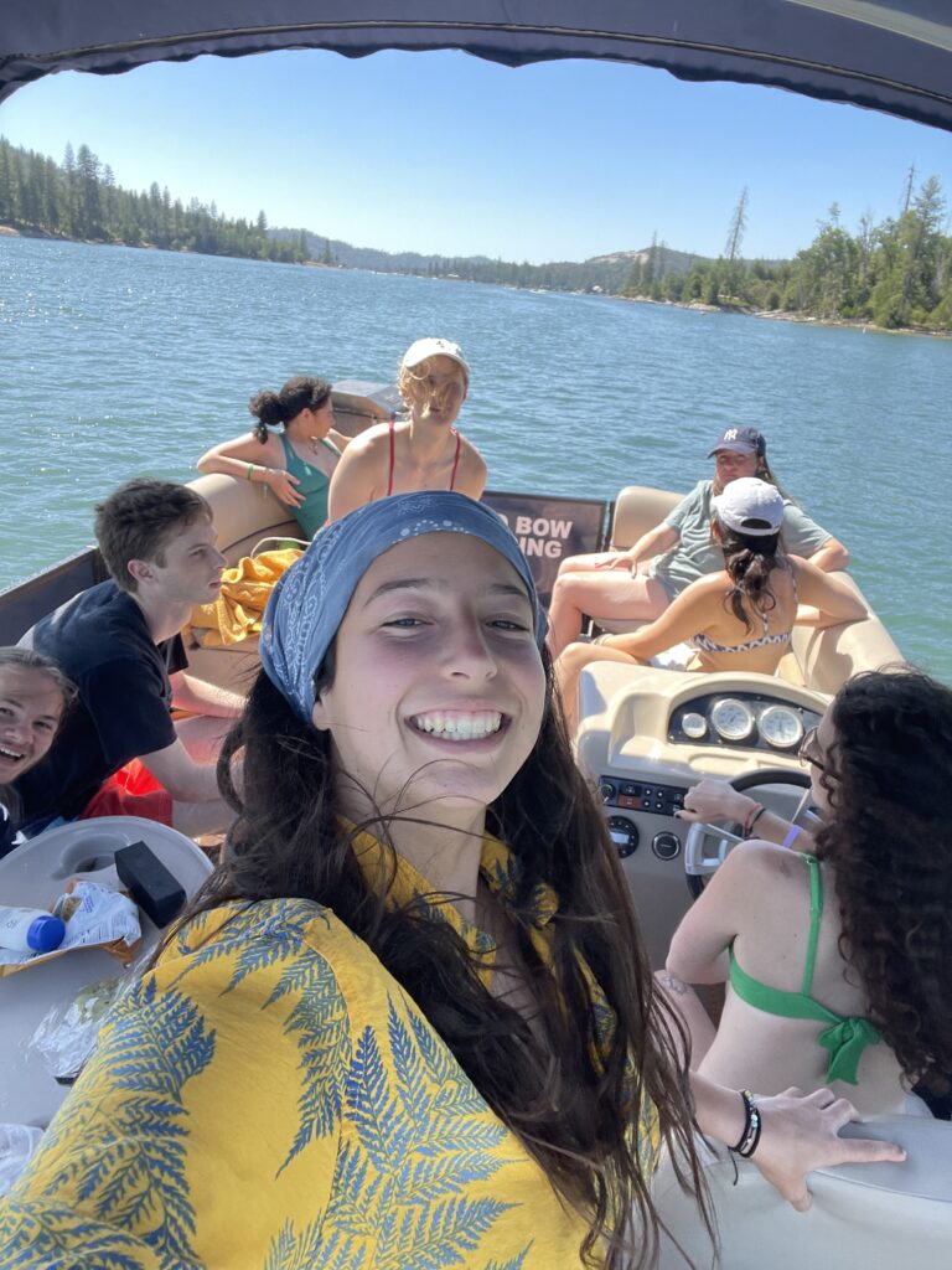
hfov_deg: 58.9
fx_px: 843
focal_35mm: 23
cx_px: 476
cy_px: 635
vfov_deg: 73.9
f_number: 2.2
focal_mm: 2.71
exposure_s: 1/176
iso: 25
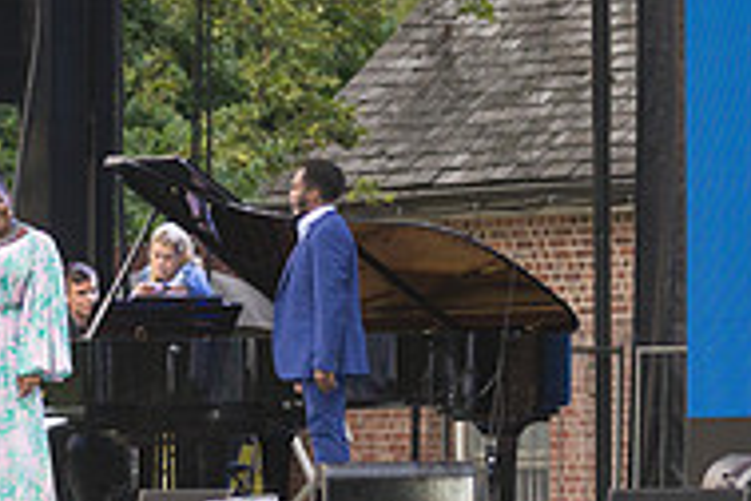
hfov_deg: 5.6
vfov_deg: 3.7
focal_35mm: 369
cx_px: 437
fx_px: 7697
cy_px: 412
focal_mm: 120
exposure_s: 1/400
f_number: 4
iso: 1600
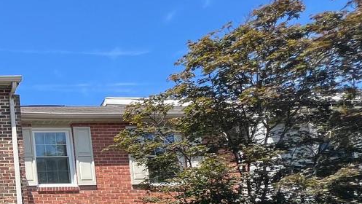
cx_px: -143
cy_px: 235
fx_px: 394
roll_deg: +2.0
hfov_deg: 32.1
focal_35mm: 41
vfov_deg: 26.3
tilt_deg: +9.2
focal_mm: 1.57
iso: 32
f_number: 1.8
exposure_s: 1/732
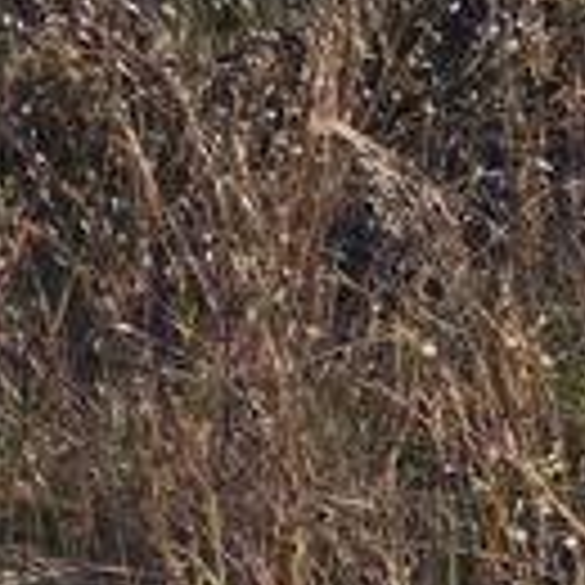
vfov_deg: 10.2
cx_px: 1746
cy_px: -522
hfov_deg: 8.9
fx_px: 3059
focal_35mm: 160
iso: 80
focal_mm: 5.4
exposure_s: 1/3788
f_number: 1.8
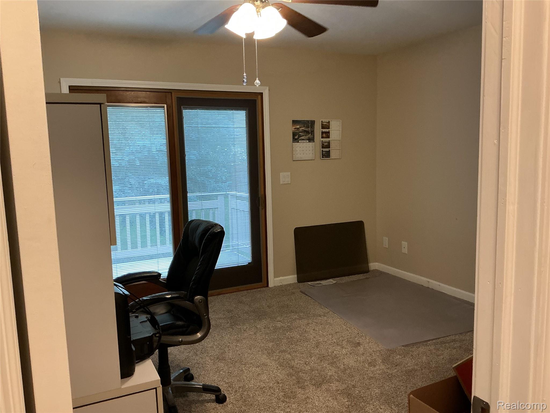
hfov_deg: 61.7
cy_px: 206
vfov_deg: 48.2
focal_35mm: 29
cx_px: 275
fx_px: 461
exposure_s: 1/60
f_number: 1.8
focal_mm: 3
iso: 125
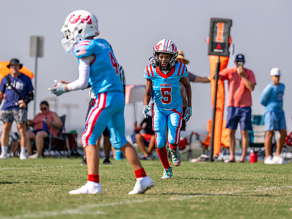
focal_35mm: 376
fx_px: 3172
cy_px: 86
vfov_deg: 4.0
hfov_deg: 5.3
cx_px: 172
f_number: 2.8
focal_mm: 200
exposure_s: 1/3200
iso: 125
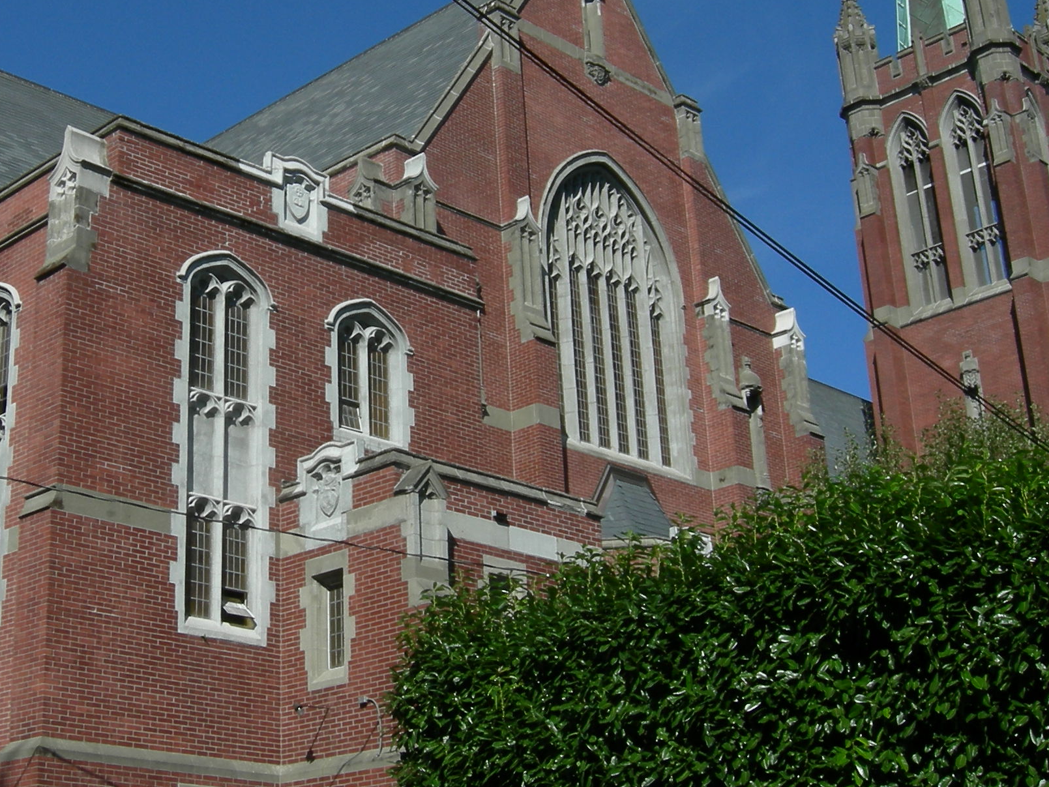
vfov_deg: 25.1
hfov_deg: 32.9
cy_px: 256
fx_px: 1758
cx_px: 345
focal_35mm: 58
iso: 64
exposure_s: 1/342
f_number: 6.8
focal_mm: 7.5
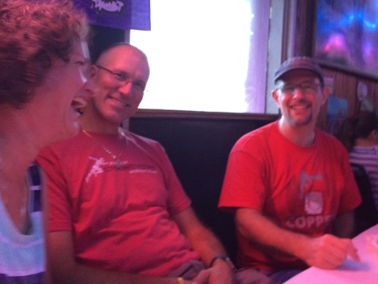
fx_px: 393
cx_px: 202
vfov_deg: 39.6
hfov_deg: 51.3
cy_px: 123
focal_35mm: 36
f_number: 2.2
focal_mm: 4.15
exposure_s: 1/20
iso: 320
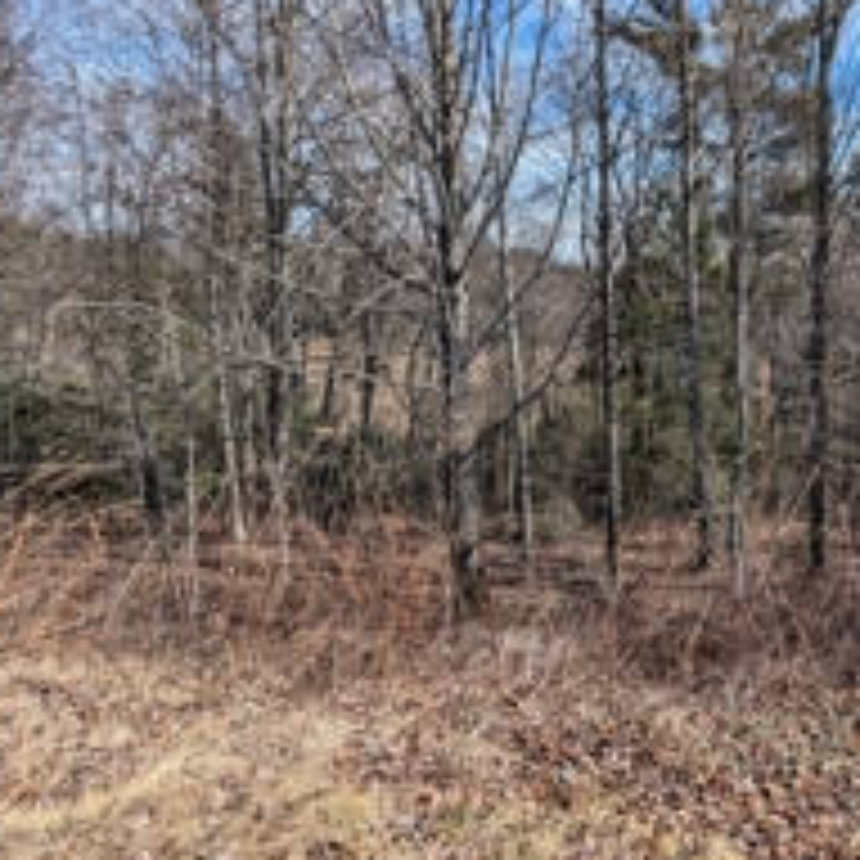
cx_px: 718
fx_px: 759
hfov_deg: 54.0
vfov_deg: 58.3
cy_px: 322
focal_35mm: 27
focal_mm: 2.35
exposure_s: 1/923
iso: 46
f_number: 2.2
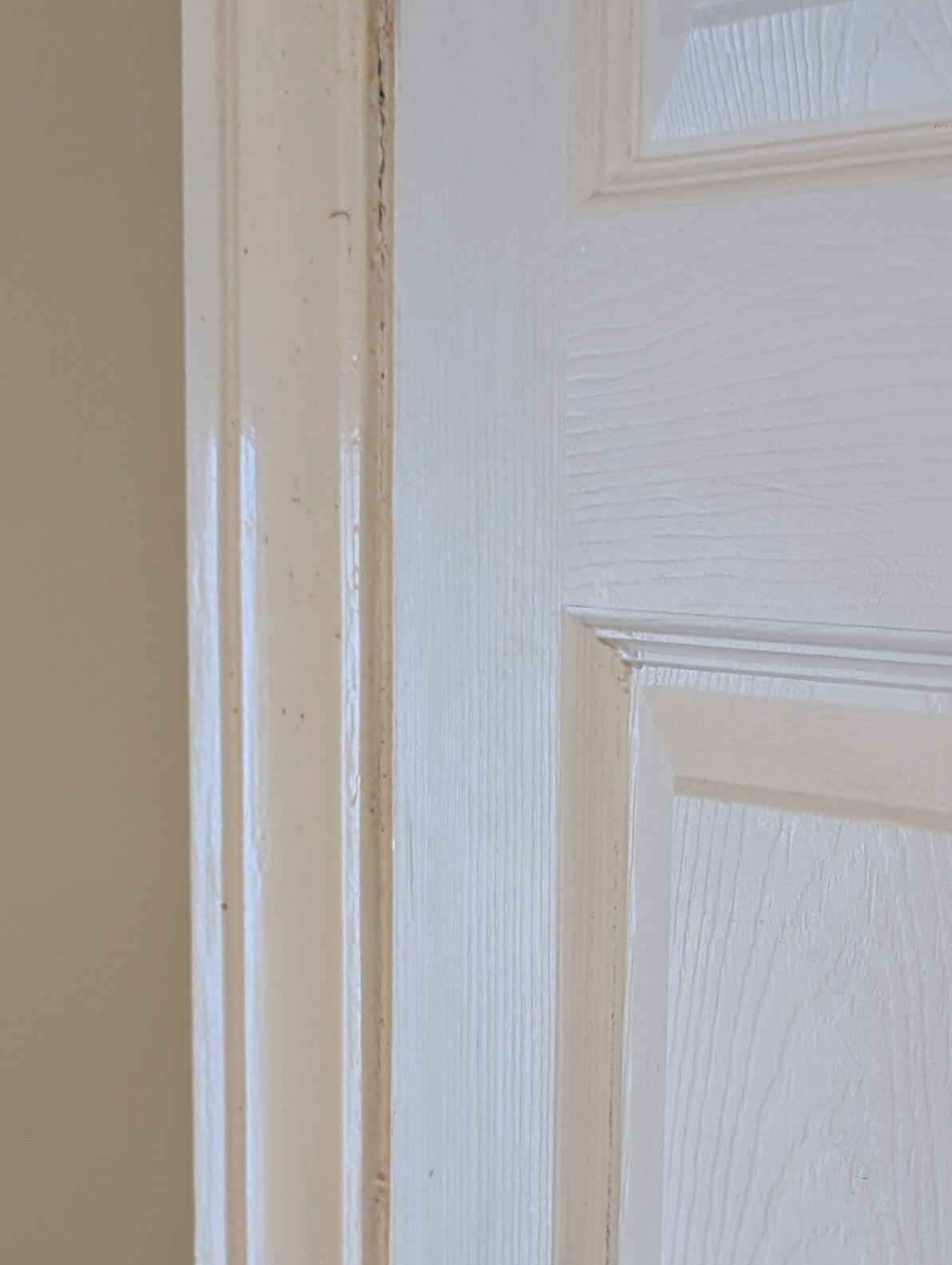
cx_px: 819
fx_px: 2268
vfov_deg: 30.5
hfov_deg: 23.2
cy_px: 995
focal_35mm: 62
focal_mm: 6.9
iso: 634
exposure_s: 1/403
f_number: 1.68
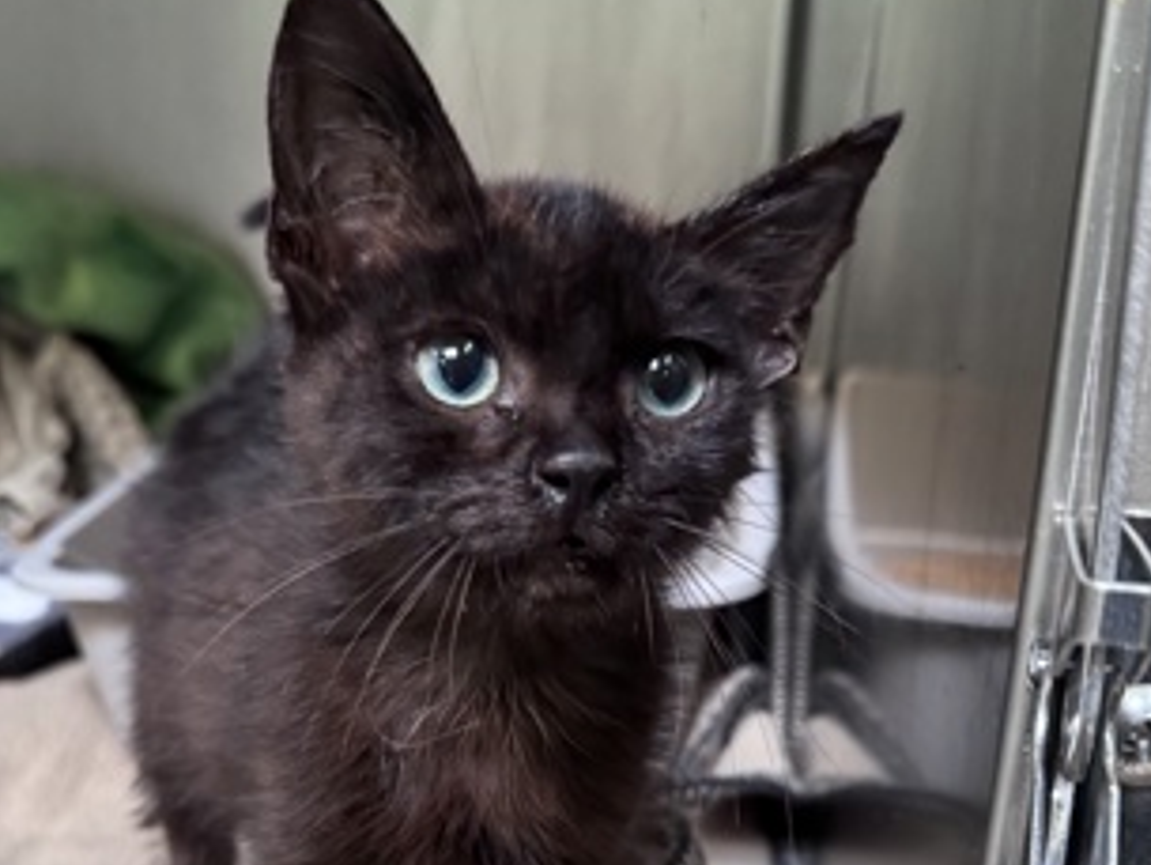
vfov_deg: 42.6
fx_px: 1098
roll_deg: -1.8
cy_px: 542
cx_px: 483
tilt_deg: -19.3
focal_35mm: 33
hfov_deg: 55.1
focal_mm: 6.76
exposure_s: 1/60
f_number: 1.78
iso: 400
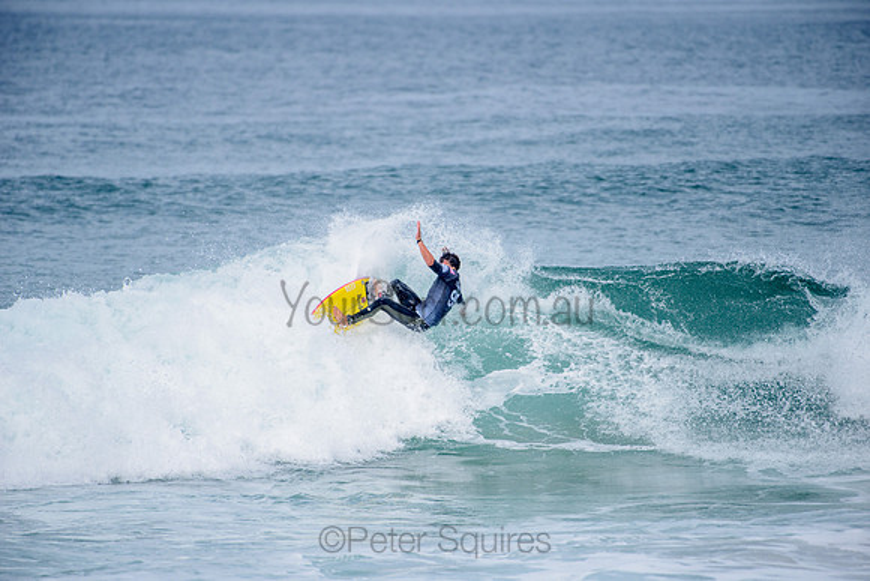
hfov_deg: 4.1
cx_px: 435
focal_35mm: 500
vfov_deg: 2.8
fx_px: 12086
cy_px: 290
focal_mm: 500
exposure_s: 1/2000
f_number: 5.6
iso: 250
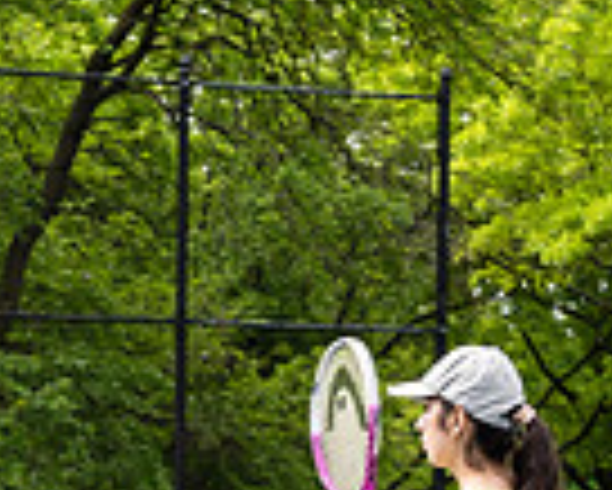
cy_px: 807
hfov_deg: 9.0
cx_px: 207
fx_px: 3879
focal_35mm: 214
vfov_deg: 7.1
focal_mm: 52
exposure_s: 1/640
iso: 200
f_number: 4
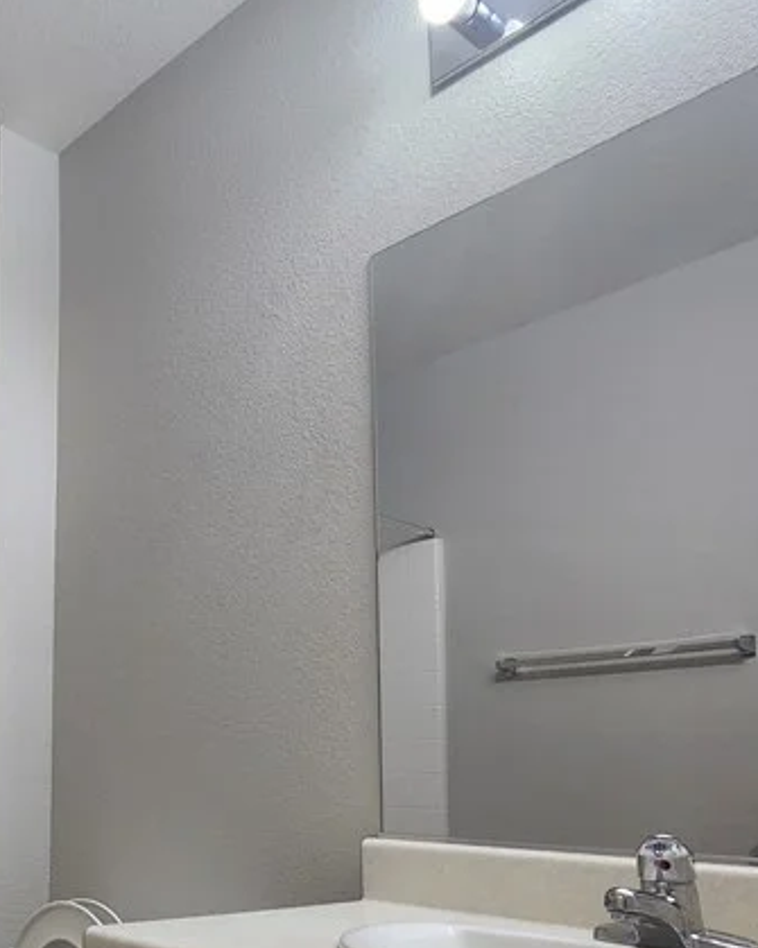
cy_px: 665
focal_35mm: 31
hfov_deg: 40.8
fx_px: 870
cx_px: -11
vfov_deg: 55.4
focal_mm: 2.2
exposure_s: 1/60
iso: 100
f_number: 2.2
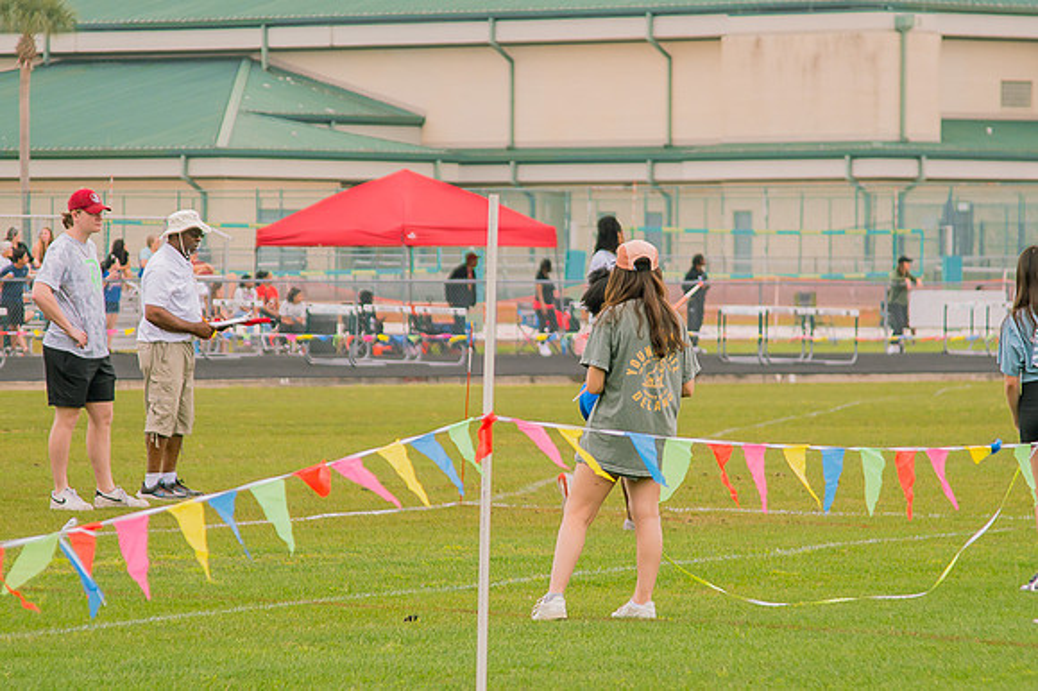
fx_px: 7340
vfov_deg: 5.4
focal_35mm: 255
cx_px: 588
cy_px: 365
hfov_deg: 8.1
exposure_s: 1/200
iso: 200
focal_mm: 120
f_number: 4
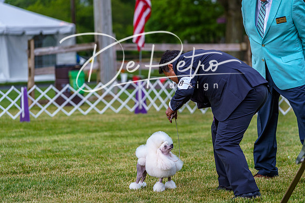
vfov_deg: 8.7
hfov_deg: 13.0
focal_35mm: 158
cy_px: 102
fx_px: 1339
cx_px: 152
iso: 160
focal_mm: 158
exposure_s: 1/500
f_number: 4
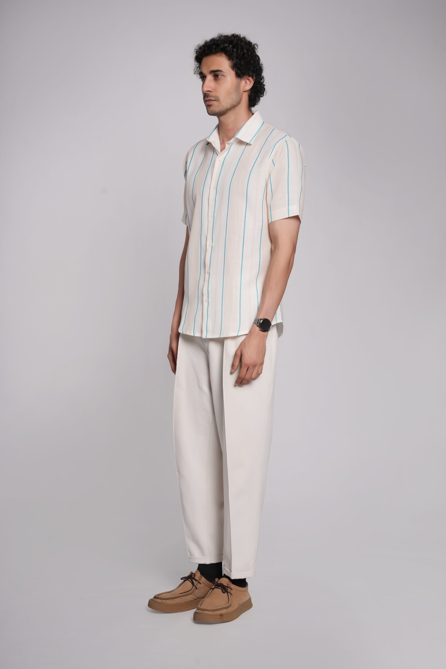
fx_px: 1068
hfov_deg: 23.6
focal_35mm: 58
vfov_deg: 34.8
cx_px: 223
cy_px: 334
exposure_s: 1/160
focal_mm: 57.5
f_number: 9
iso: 200
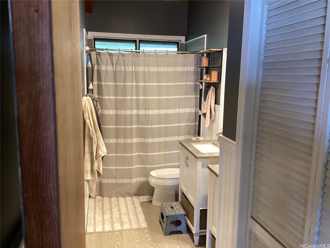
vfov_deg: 45.4
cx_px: 165
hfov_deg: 58.4
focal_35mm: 31
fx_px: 296
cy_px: 124
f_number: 2.4
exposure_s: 1/50
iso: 250
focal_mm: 3.3
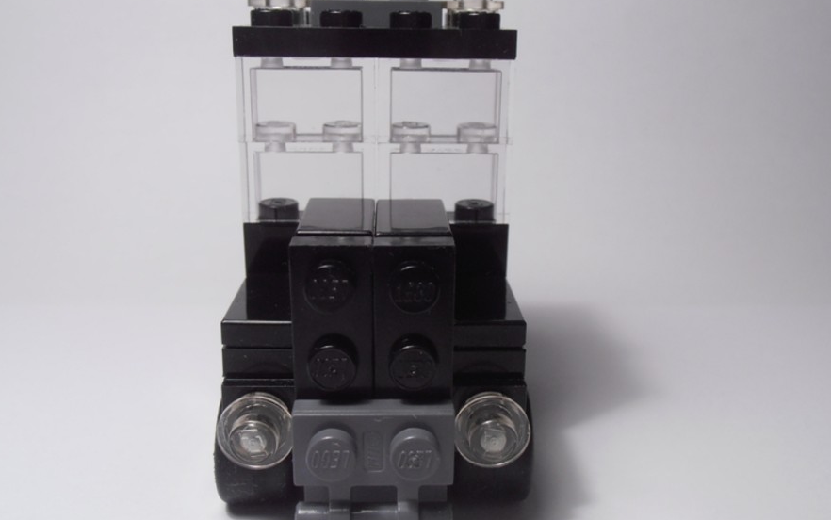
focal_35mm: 40
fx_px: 906
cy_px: 274
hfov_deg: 49.3
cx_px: 418
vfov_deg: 32.0
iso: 80
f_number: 3.9
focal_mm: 6.61
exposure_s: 1/40
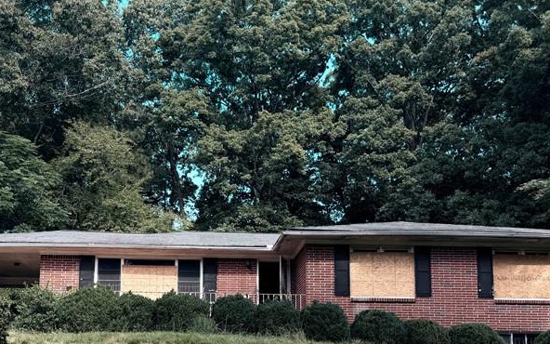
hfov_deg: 45.2
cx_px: 247
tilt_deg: +7.5
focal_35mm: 44
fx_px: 660
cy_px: 304
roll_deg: -0.1
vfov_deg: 28.2
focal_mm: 6.76
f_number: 1.78
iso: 80
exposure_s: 1/967
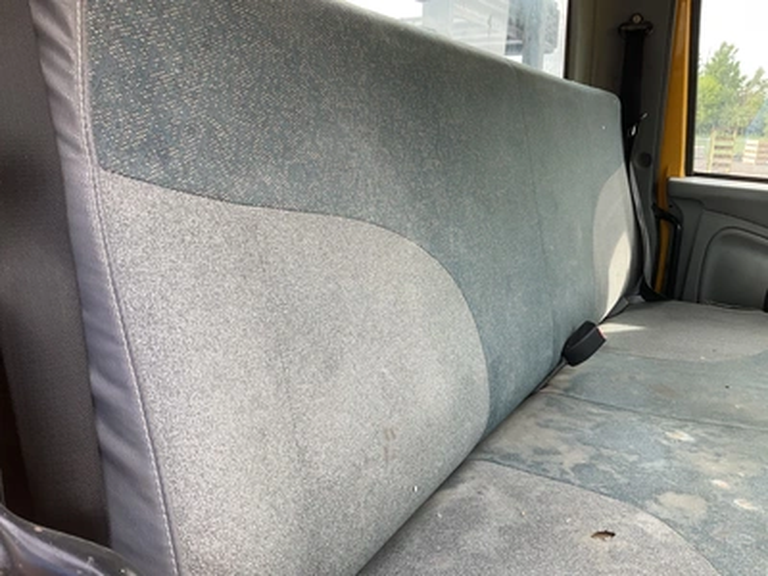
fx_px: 643
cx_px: 384
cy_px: 288
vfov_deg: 48.2
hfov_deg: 61.7
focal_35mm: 29
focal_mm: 3
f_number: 1.8
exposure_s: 1/122
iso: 20
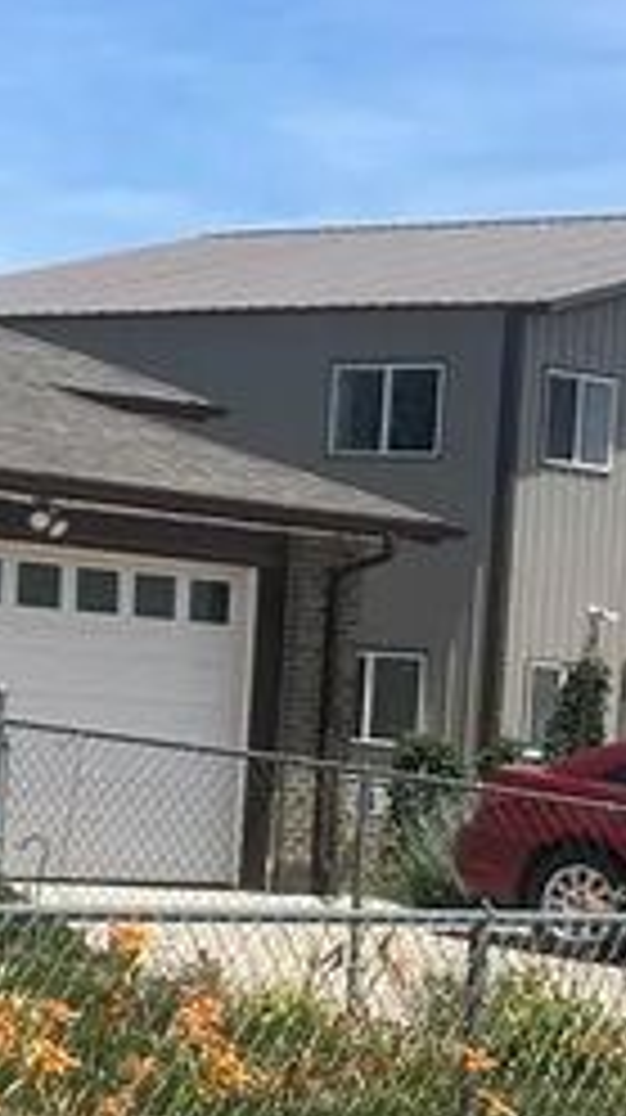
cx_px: -761
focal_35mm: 117
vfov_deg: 18.3
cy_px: 495
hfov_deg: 9.4
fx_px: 3462
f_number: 1.5
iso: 50
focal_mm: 5.7
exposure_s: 1/4444
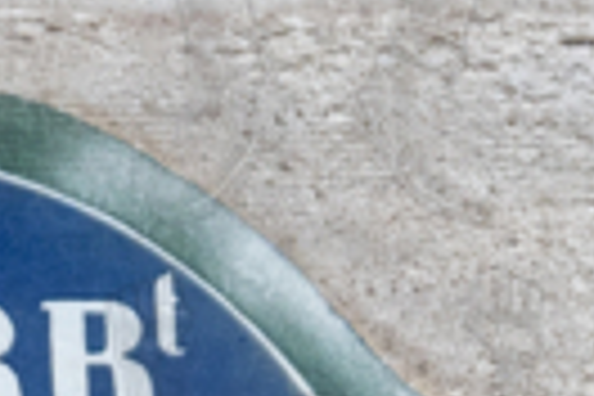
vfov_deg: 2.4
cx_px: -248
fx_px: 9404
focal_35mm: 570
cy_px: 700
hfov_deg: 3.6
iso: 400
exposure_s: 1/200
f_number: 6.3
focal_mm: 50
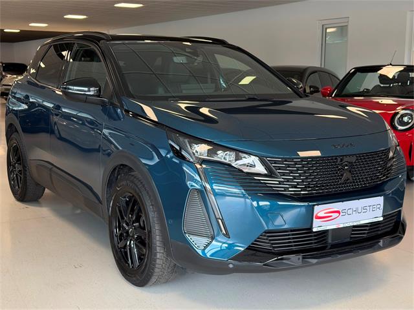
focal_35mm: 48
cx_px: 207
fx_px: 574
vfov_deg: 30.3
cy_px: 155
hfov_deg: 39.7
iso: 100
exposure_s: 1/96
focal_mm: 6.76
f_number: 1.78
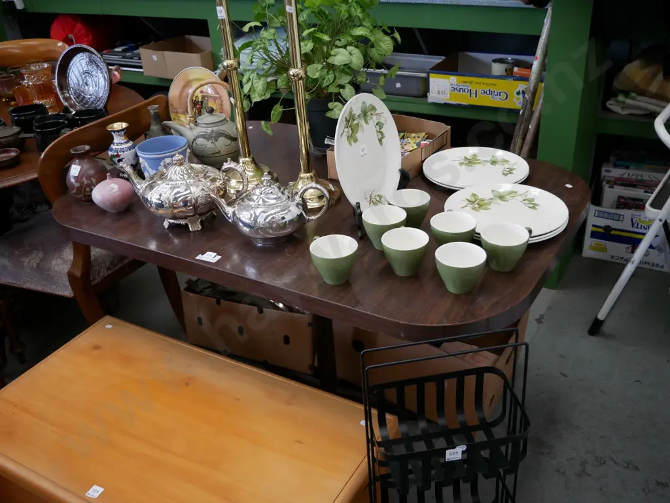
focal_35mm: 34
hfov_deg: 54.0
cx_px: 335
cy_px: 252
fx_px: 658
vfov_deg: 41.8
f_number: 4
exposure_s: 1/60
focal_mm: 17
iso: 1000
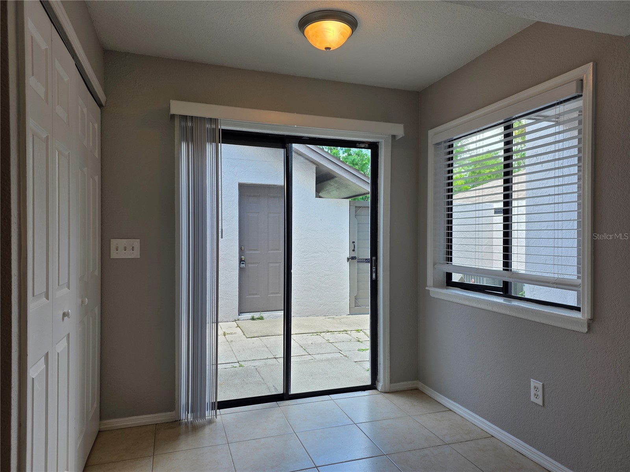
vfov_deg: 58.9
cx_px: 315
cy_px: 236
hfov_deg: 73.9
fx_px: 419
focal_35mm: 23
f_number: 1.7
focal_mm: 6.3
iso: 25
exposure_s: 1/120
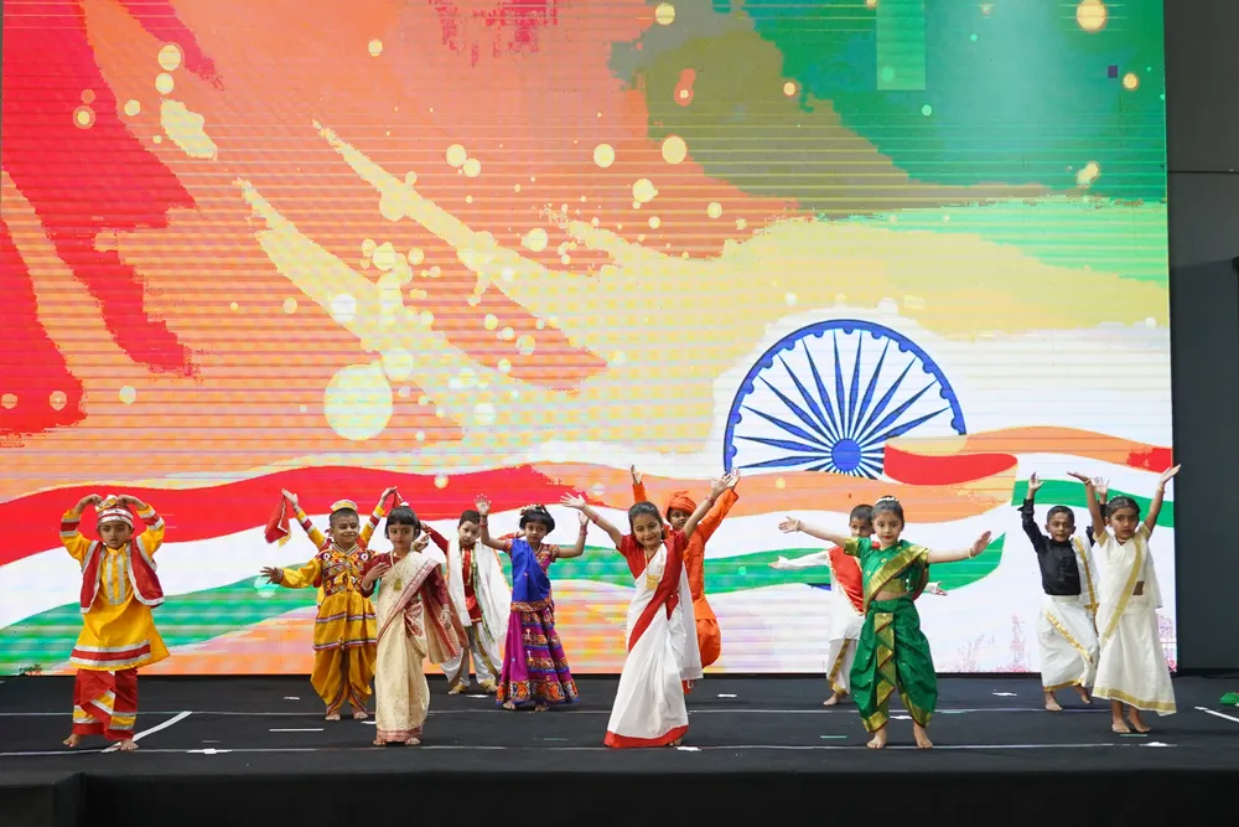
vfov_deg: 29.3
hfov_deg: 42.7
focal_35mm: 46
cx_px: 620
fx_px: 1583
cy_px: 414
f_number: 4.5
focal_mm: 31
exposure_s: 1/160
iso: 3200
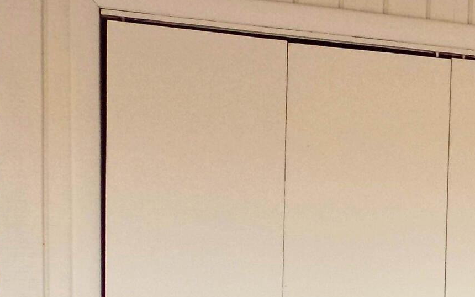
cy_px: 396
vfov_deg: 14.7
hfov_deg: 21.8
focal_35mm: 85
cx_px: 627
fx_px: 1101
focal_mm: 4
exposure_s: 1/40
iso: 80
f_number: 3.1
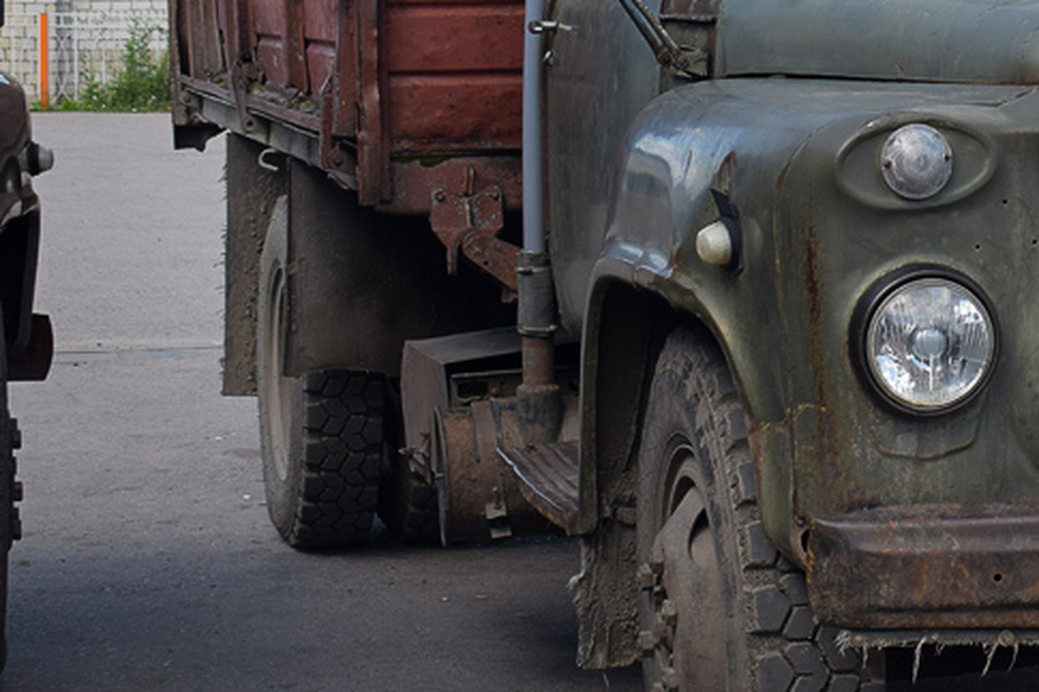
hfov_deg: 19.0
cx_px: 1095
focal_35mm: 104
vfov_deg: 13.1
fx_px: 3000
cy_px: 163
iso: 200
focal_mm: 28
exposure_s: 1/640
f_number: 5.6
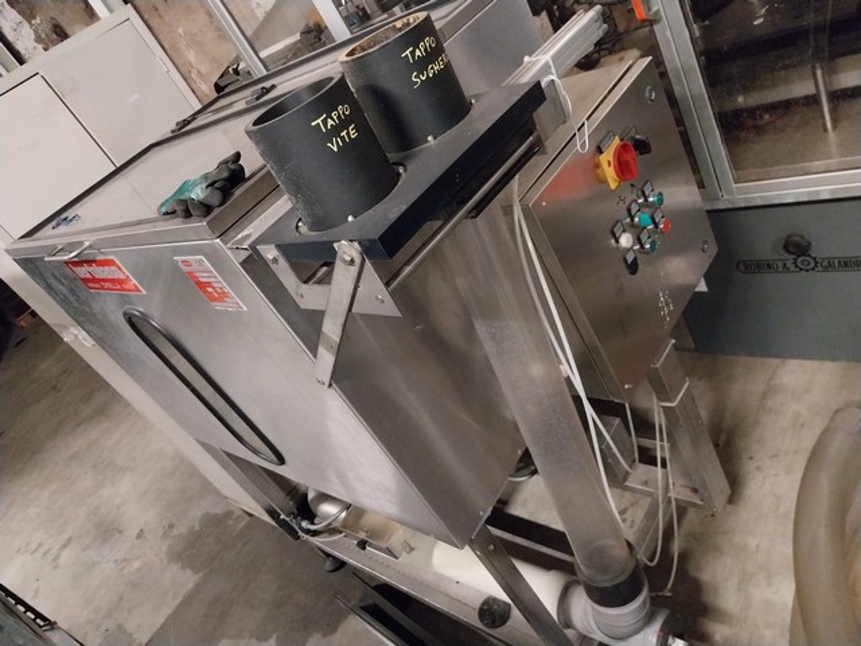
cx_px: 430
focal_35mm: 26
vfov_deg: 53.1
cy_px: 323
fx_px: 647
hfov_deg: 67.3
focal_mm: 4
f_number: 1.8
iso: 1600
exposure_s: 1/25
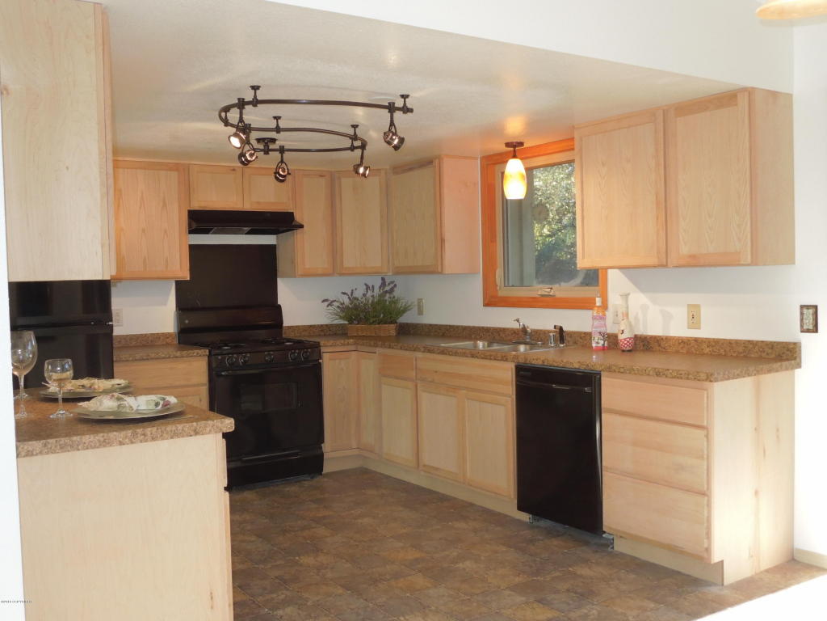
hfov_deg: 52.6
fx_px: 836
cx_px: 414
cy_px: 310
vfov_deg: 40.7
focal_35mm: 35
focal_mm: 6.3
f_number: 3.7
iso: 320
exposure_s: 1/50
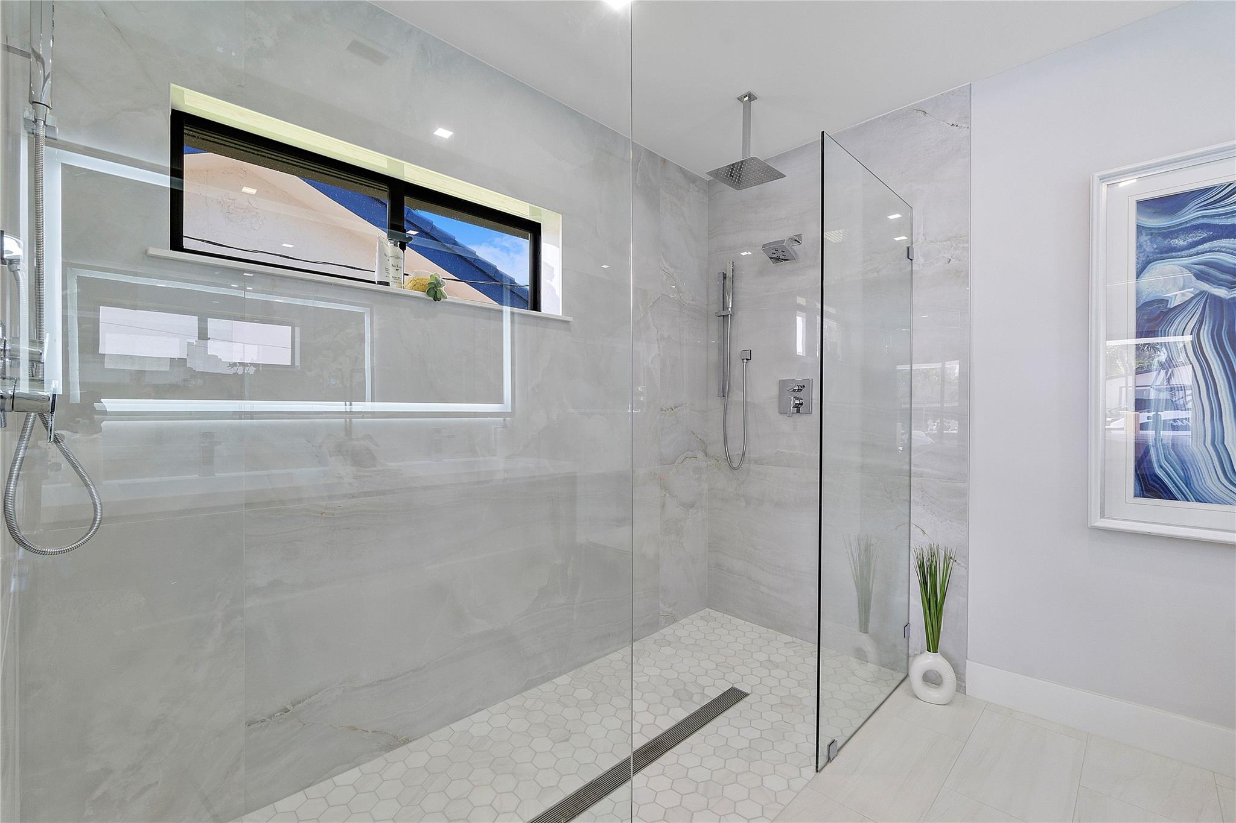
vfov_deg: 77.3
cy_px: 412
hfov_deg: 100.4
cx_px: 618
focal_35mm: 15
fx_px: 515
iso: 160
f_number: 11
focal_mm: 10
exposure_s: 1/15
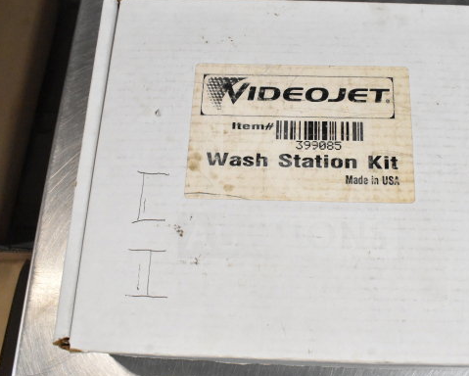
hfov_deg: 42.6
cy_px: 181
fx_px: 597
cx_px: 287
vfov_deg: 34.9
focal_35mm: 43
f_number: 11
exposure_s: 1/500
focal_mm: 24
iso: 6400
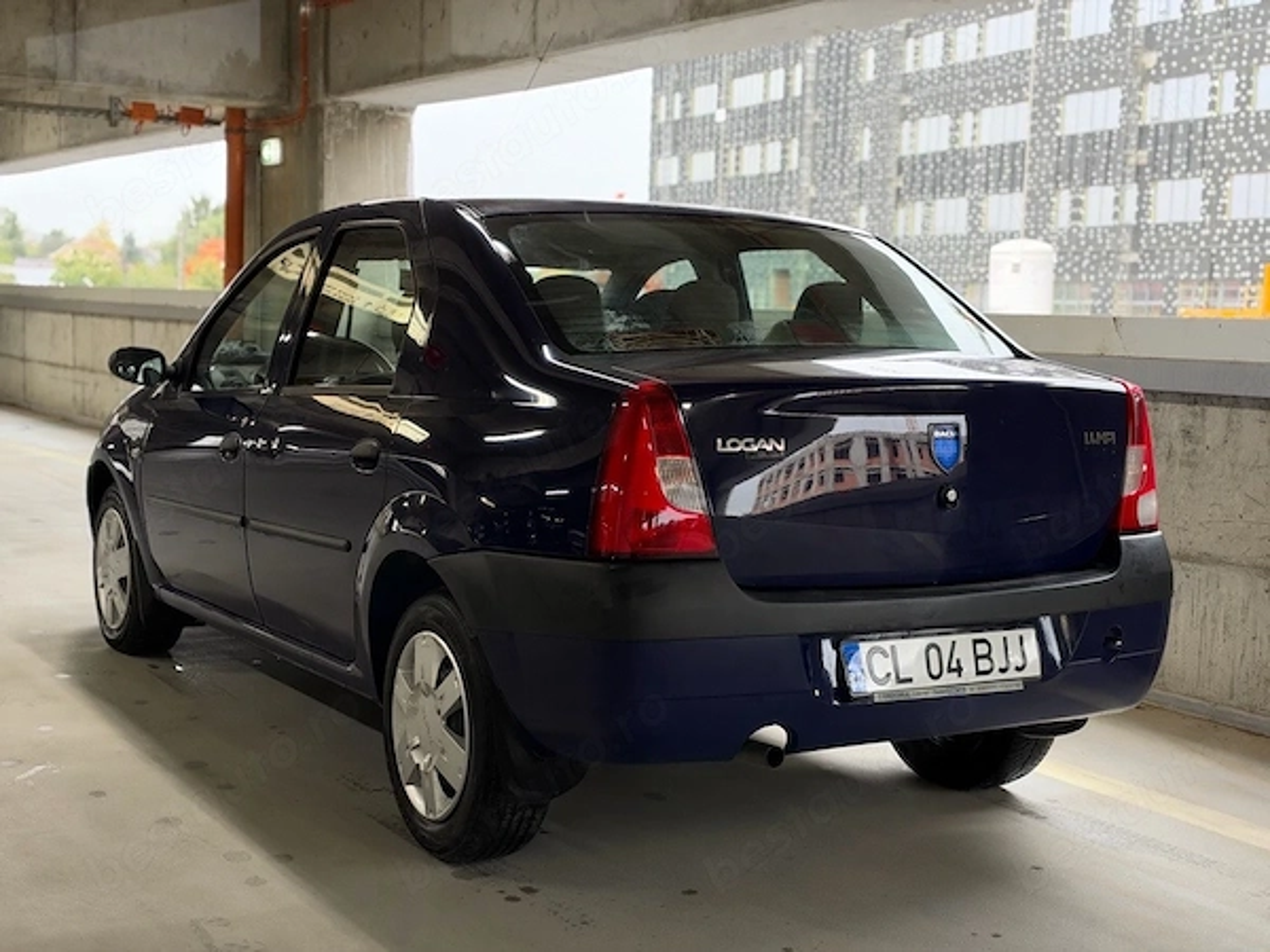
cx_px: 635
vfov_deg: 30.3
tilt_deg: -5.0
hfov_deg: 39.7
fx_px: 1761
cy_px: 476
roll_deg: -1.2
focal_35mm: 48
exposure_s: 1/100
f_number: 1.48
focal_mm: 6.93
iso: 320
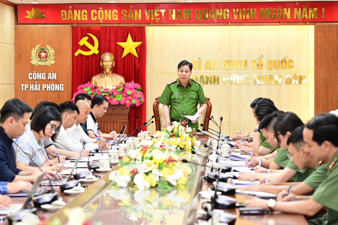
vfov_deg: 12.9
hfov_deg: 19.2
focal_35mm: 106
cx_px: 126
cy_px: 109
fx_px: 995
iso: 2500
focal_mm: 83
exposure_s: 1/100
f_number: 4
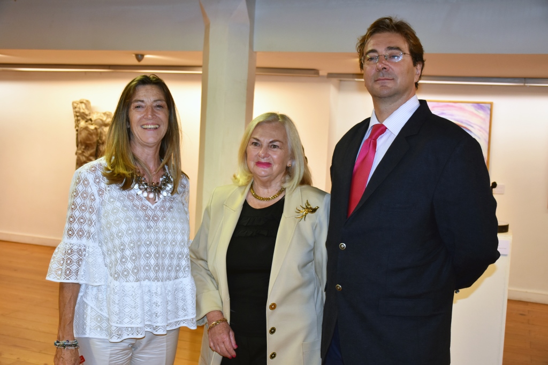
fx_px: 685
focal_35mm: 45
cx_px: 274
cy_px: 182
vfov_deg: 29.9
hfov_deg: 43.6
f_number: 4
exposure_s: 1/60
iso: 500
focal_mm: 30
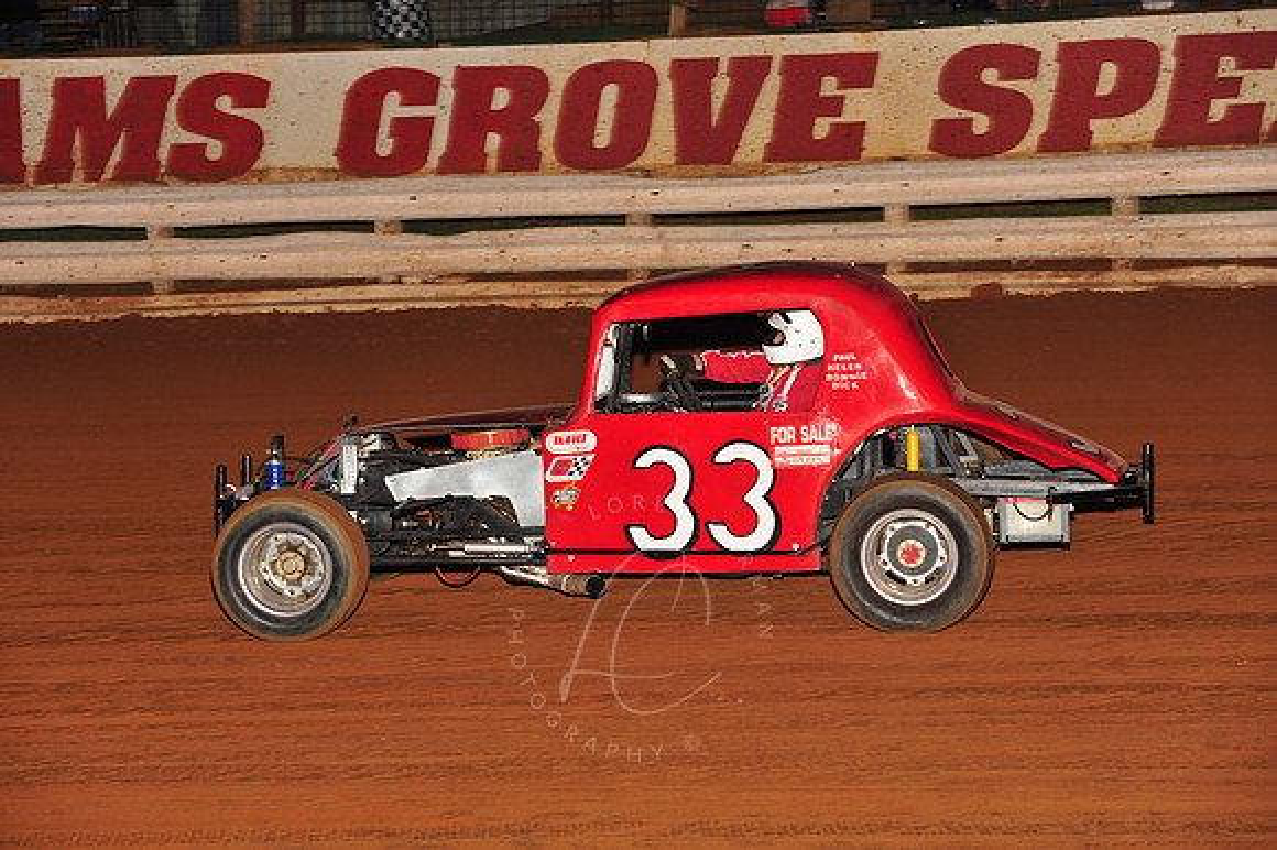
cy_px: 425
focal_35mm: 120
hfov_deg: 17.1
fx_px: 4254
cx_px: 638
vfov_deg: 11.4
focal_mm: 120
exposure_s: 1/250
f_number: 6.3
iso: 800
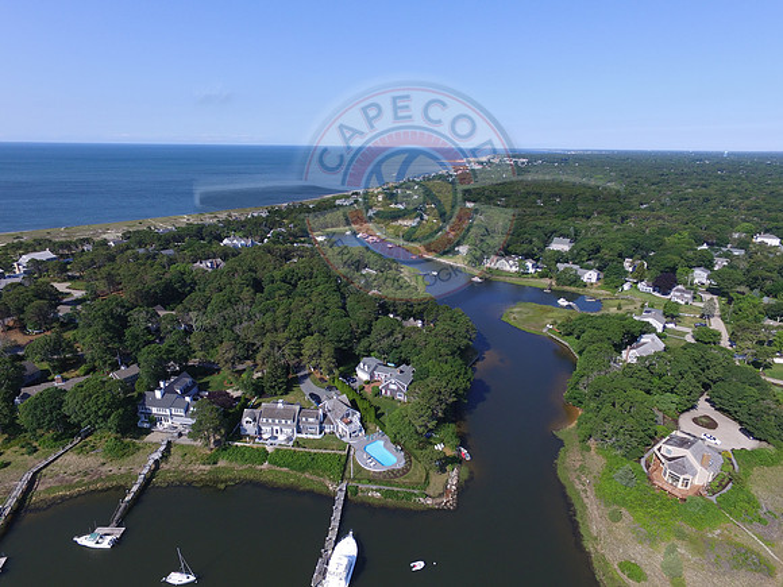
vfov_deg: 66.0
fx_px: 452
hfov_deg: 81.7
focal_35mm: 20
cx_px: 392
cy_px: 294
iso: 100
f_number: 2.8
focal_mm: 3.61
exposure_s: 1/997
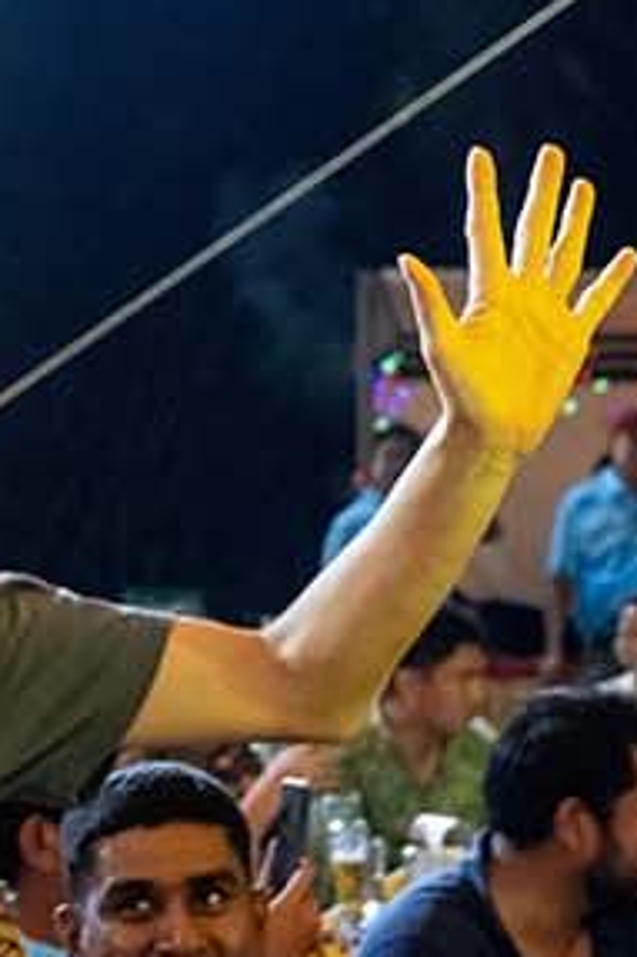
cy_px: 557
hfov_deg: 6.6
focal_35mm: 206
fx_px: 5474
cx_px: -354
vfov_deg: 10.0
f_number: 4
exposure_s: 1/200
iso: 4500
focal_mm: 41
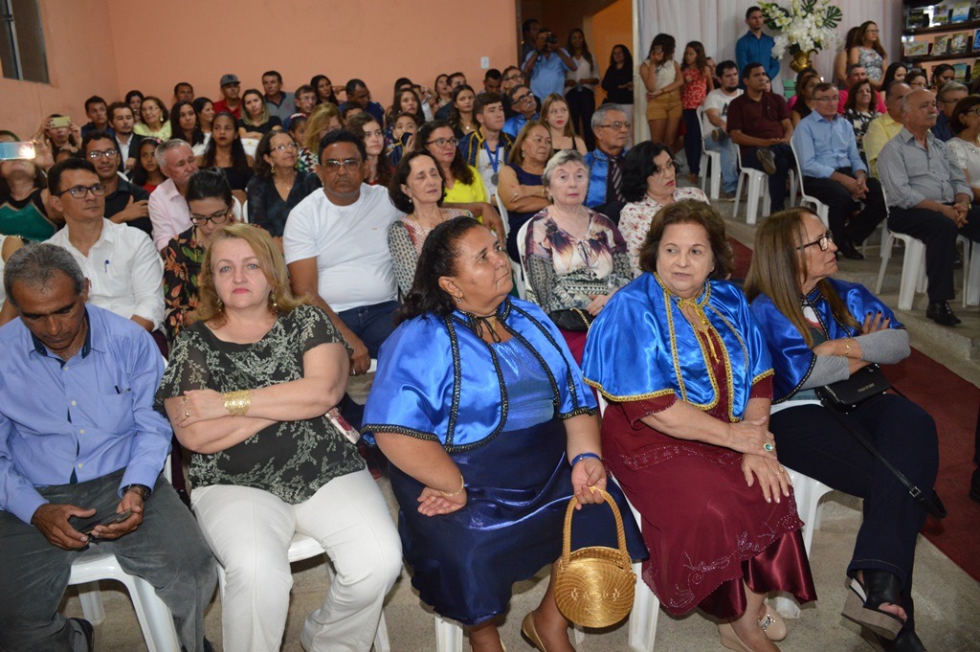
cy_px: 326
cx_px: 490
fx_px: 734
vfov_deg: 47.9
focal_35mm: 27
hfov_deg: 67.4
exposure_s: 1/60
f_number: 3.5
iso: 1100
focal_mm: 18
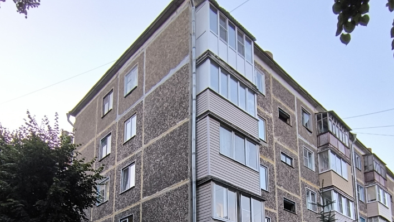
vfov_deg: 30.9
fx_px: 334
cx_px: 208
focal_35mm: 32
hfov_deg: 61.0
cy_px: 268
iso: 200
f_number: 2.2
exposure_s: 1/50
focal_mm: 1.65
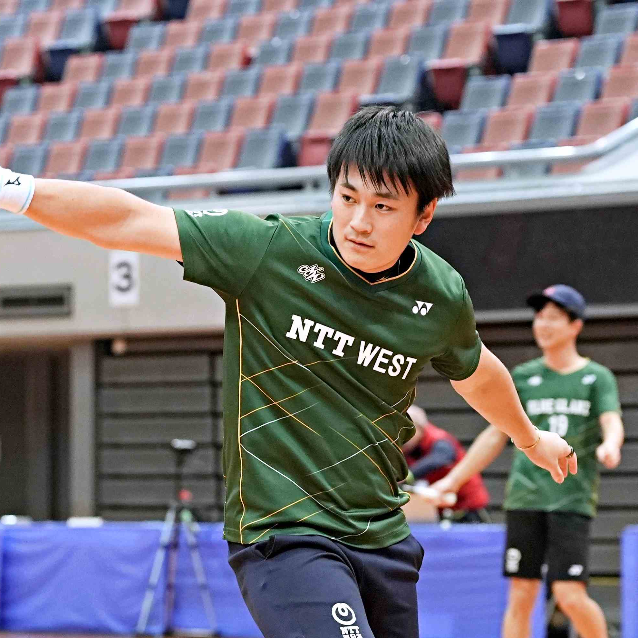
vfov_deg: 8.5
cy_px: 433
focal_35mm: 206
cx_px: 385
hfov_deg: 8.5
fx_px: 4296
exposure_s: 1/250
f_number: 3.5
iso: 2000
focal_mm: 80
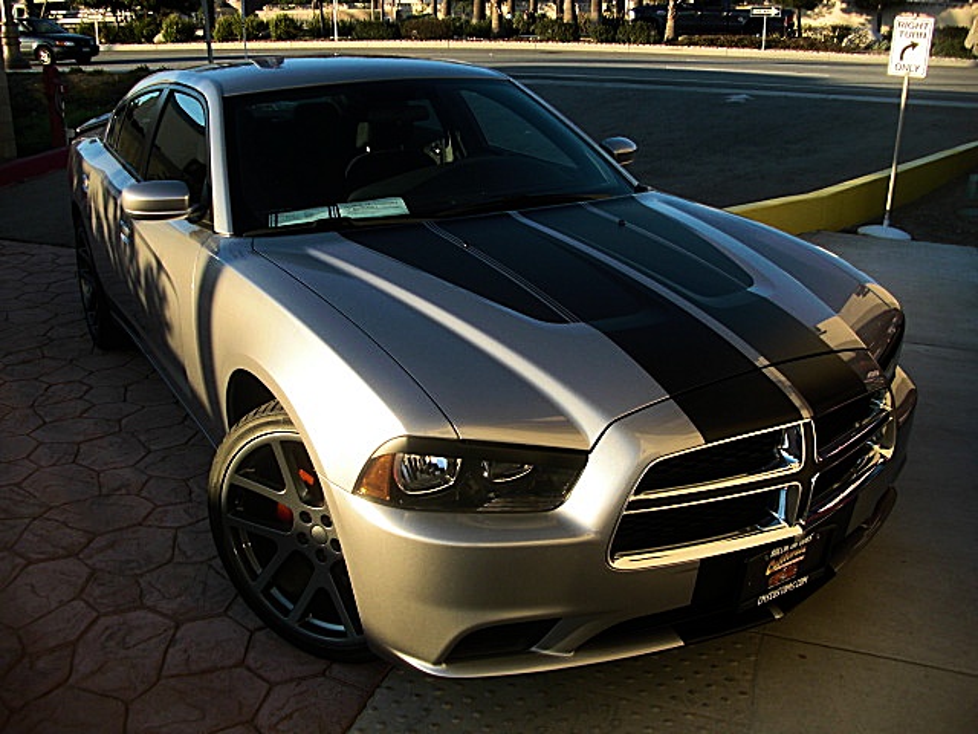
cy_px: 367
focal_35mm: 36
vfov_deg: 39.7
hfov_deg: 51.4
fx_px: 1017
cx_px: 489
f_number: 2.8
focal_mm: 6.3
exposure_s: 1/400
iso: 50
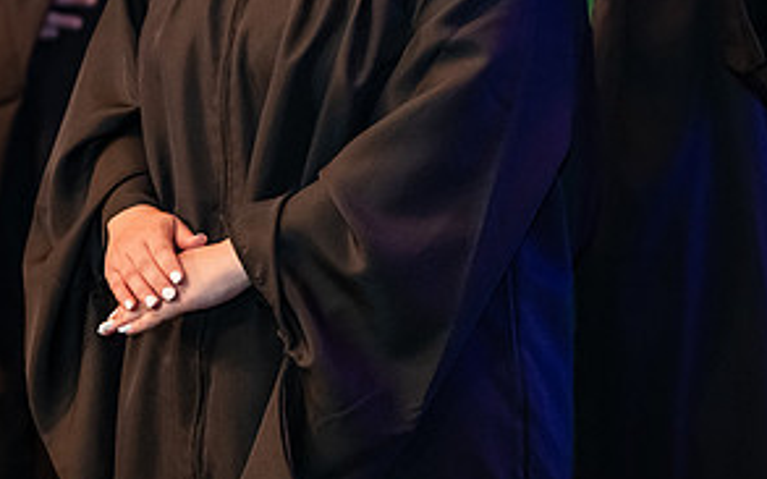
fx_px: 5141
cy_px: -1
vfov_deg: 5.3
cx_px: 401
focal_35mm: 246
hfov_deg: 8.5
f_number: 3.2
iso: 3200
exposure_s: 1/200
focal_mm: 122
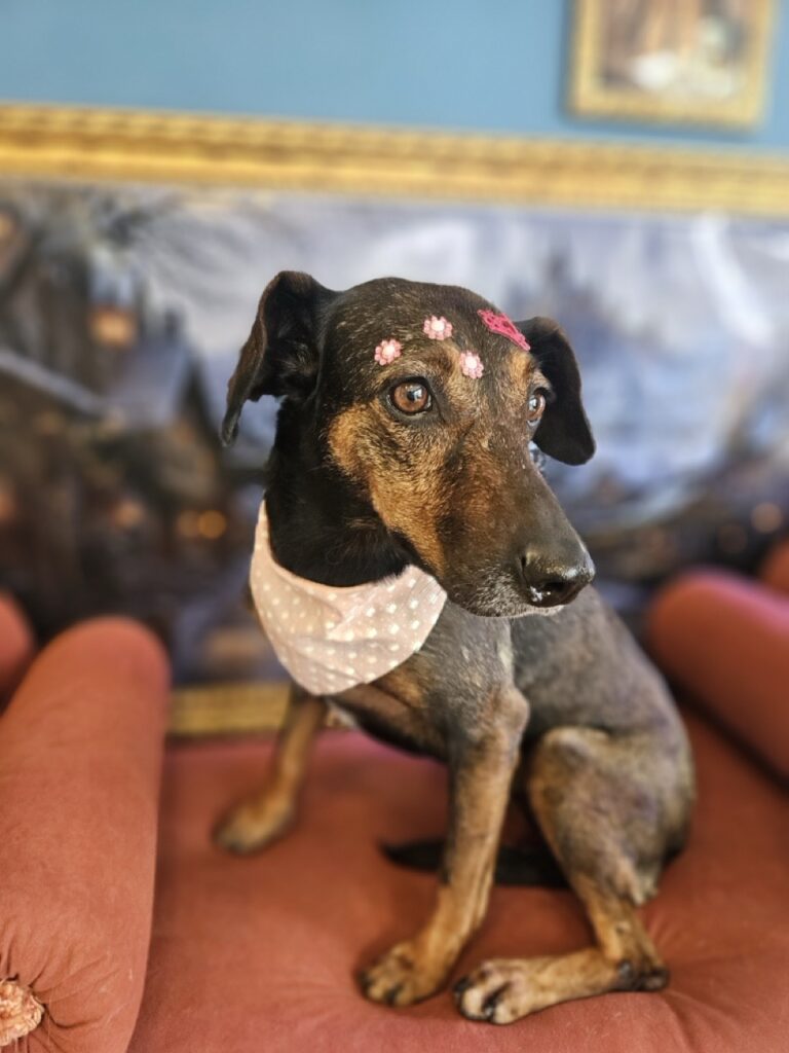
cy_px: 526
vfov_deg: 73.9
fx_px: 699
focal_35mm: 23
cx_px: 394
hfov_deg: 58.9
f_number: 1.8
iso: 800
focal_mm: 5.4
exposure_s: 1/170
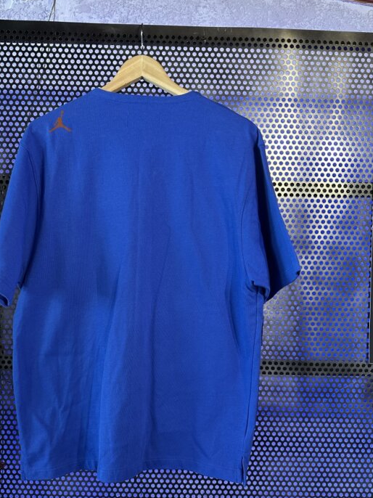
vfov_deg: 63.3
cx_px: 160
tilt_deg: -2.6
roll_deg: +0.0
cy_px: 279
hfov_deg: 49.6
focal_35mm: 28
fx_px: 403
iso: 320
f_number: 1.78
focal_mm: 6.86
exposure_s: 1/50
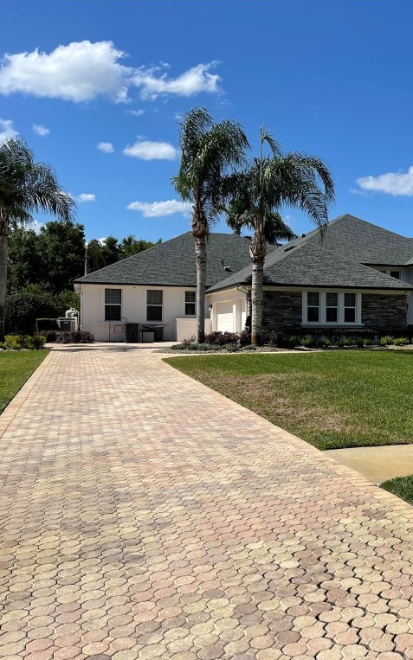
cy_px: 330
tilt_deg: +0.1
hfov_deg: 32.5
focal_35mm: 37
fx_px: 666
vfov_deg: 52.7
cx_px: 383
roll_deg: -0.6
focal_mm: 5.1
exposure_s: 1/4902
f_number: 1.6
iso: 32
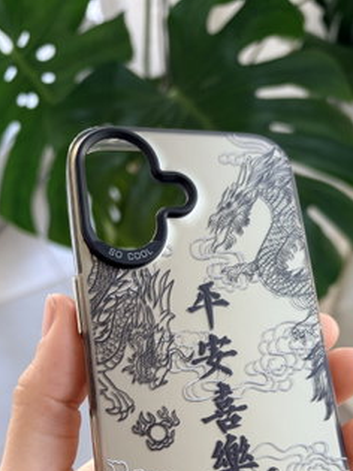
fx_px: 599
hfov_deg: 32.8
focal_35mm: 44
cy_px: 375
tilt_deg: -49.0
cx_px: 197
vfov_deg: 41.2
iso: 100
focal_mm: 5.96
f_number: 1.6
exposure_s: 1/122
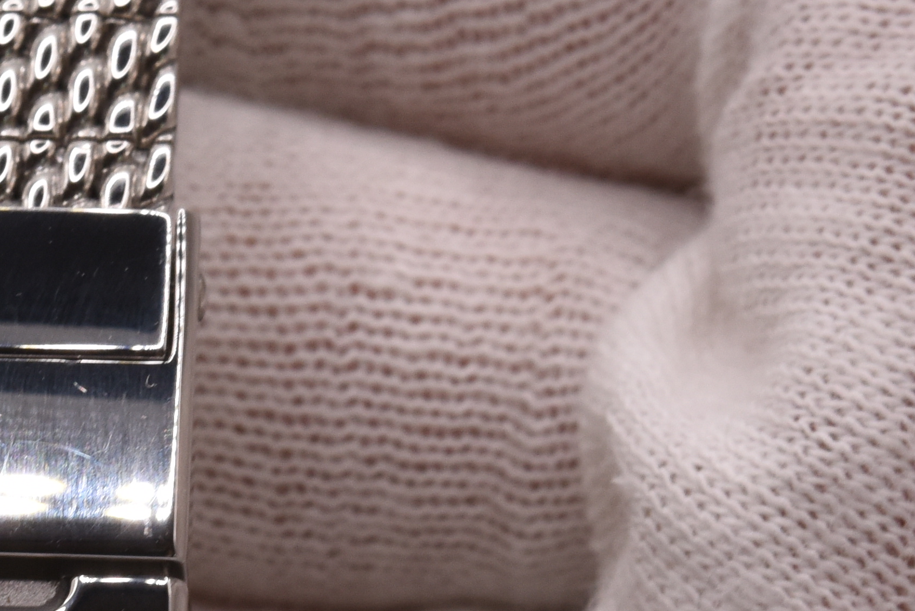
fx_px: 6635
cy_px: 378
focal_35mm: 261
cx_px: -29
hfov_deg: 7.8
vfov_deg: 5.3
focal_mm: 60
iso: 640
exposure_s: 1/60
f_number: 18
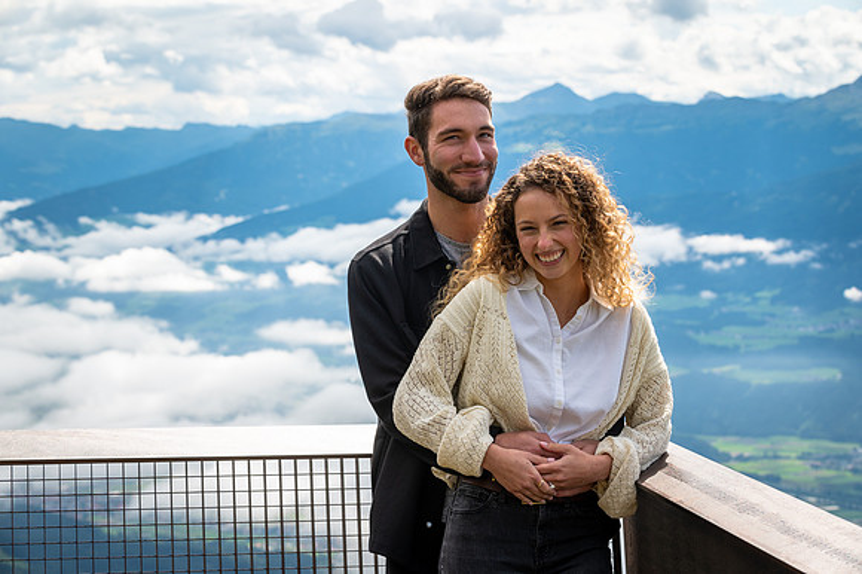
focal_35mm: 80
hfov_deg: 25.4
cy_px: 287
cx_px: 431
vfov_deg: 17.0
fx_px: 1914
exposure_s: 1/320
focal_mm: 80
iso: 100
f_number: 9
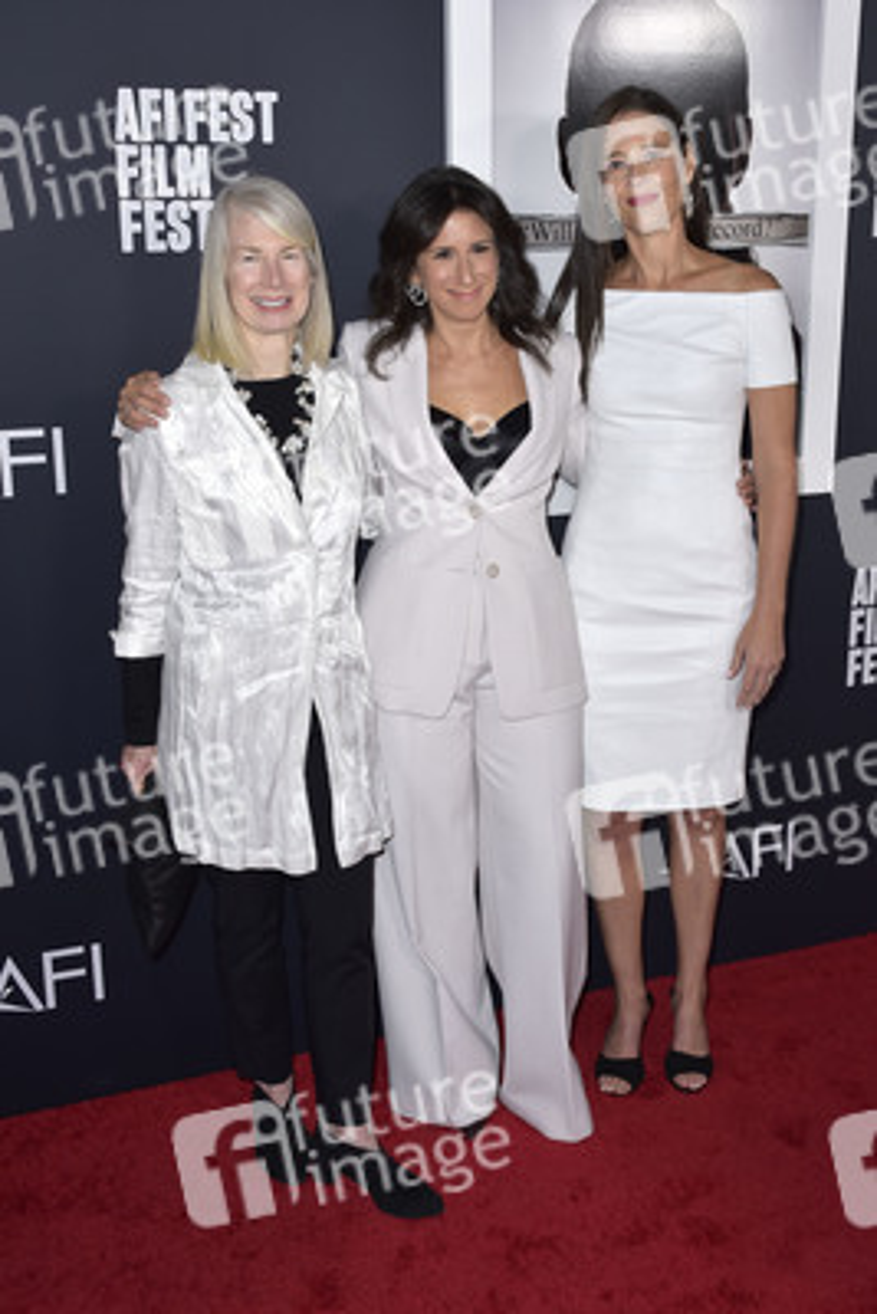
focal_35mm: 36
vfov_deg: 53.1
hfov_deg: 36.9
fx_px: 1314
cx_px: 438
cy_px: 657
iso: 500
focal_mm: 36
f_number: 6.3
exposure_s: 1/200
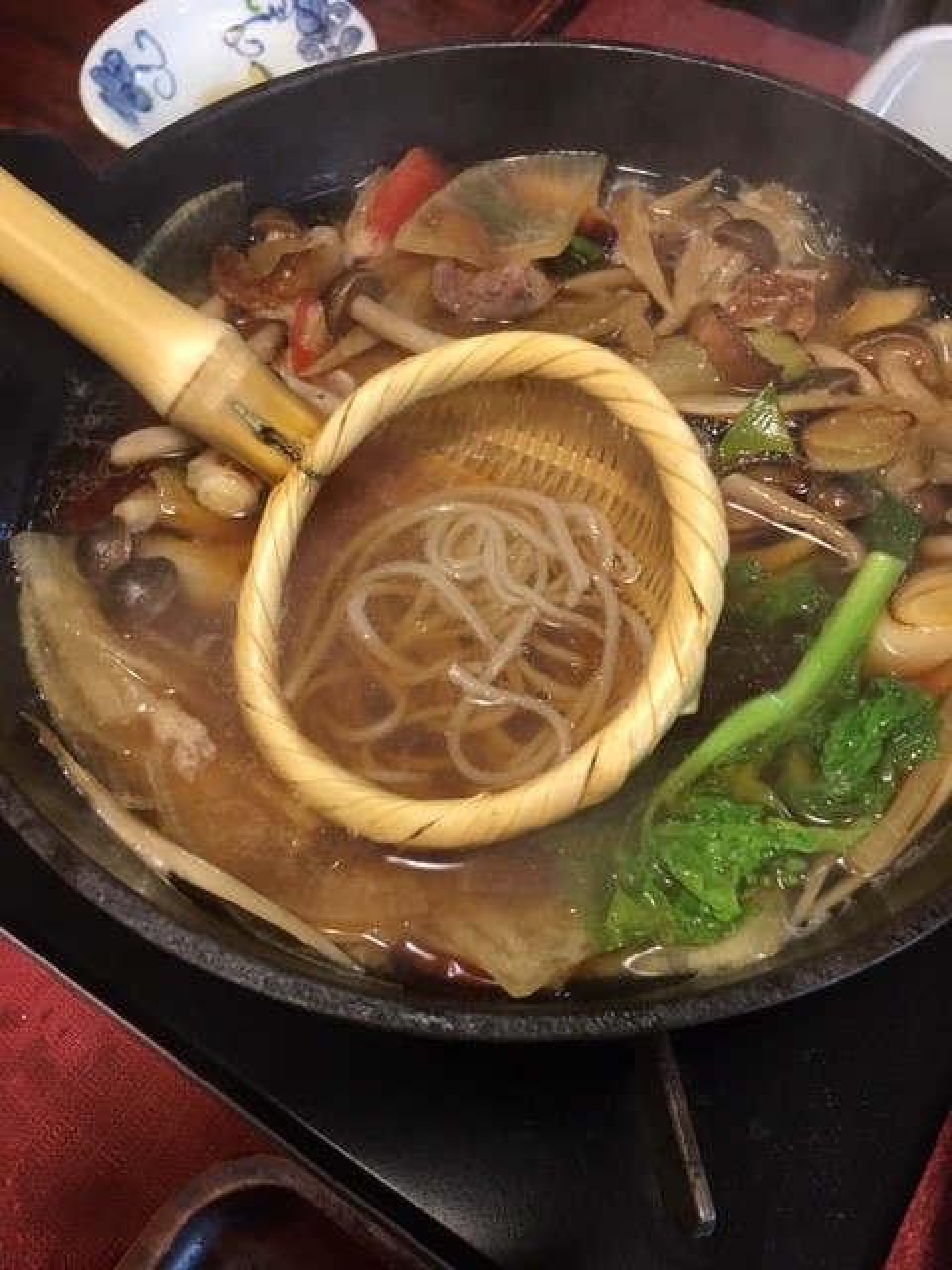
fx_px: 1063
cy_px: 635
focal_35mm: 29
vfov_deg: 61.7
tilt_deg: -62.7
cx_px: 476
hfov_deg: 48.2
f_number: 2.2
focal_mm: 4.15
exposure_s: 1/30
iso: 160
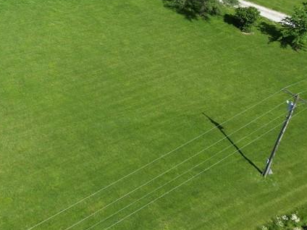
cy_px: 24
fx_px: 514
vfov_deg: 24.5
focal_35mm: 58
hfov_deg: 29.0
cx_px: -56
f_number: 1.7
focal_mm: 6.72
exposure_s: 1/2000
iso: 100
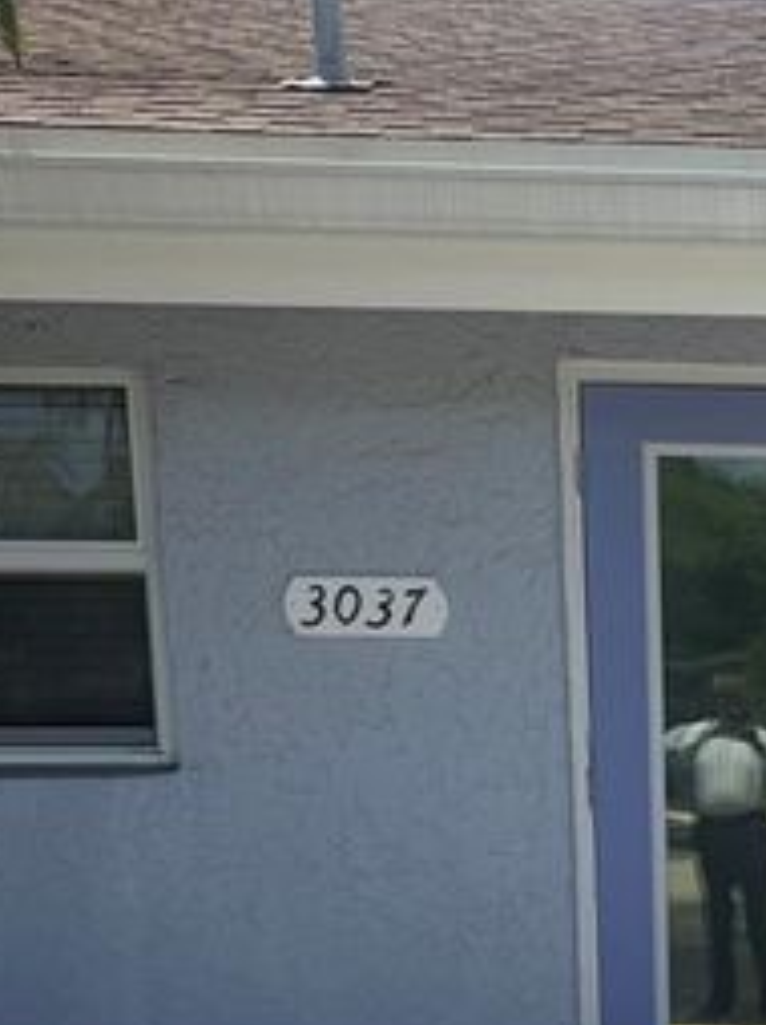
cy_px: 1075
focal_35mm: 63
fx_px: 1862
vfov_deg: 28.4
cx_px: 915
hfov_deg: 21.6
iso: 80
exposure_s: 1/4673
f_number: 1.78
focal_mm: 6.76
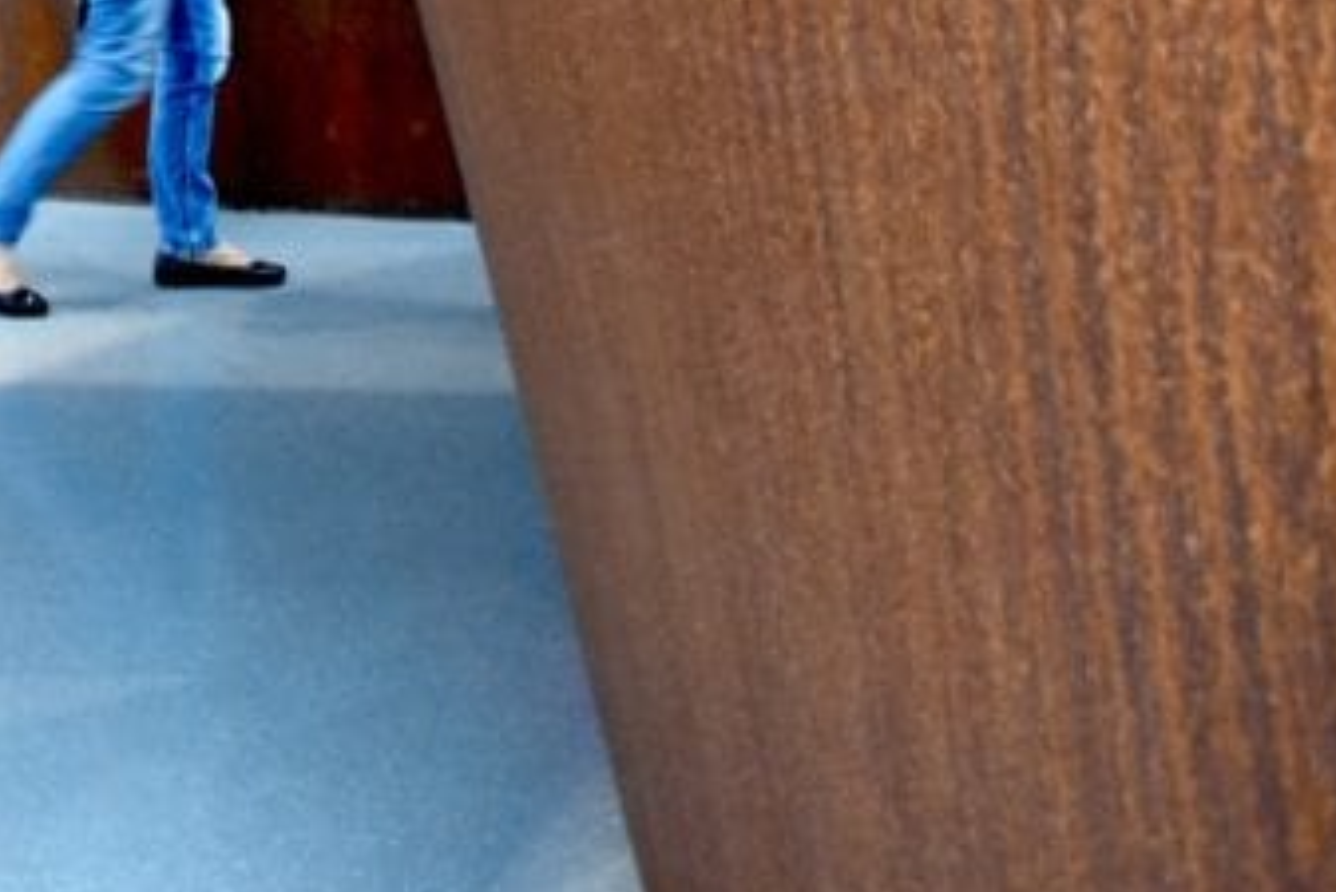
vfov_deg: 15.7
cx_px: -579
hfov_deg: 21.4
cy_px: -307
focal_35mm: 82
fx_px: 3044
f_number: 3.5
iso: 2200
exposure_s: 1/30
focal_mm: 18
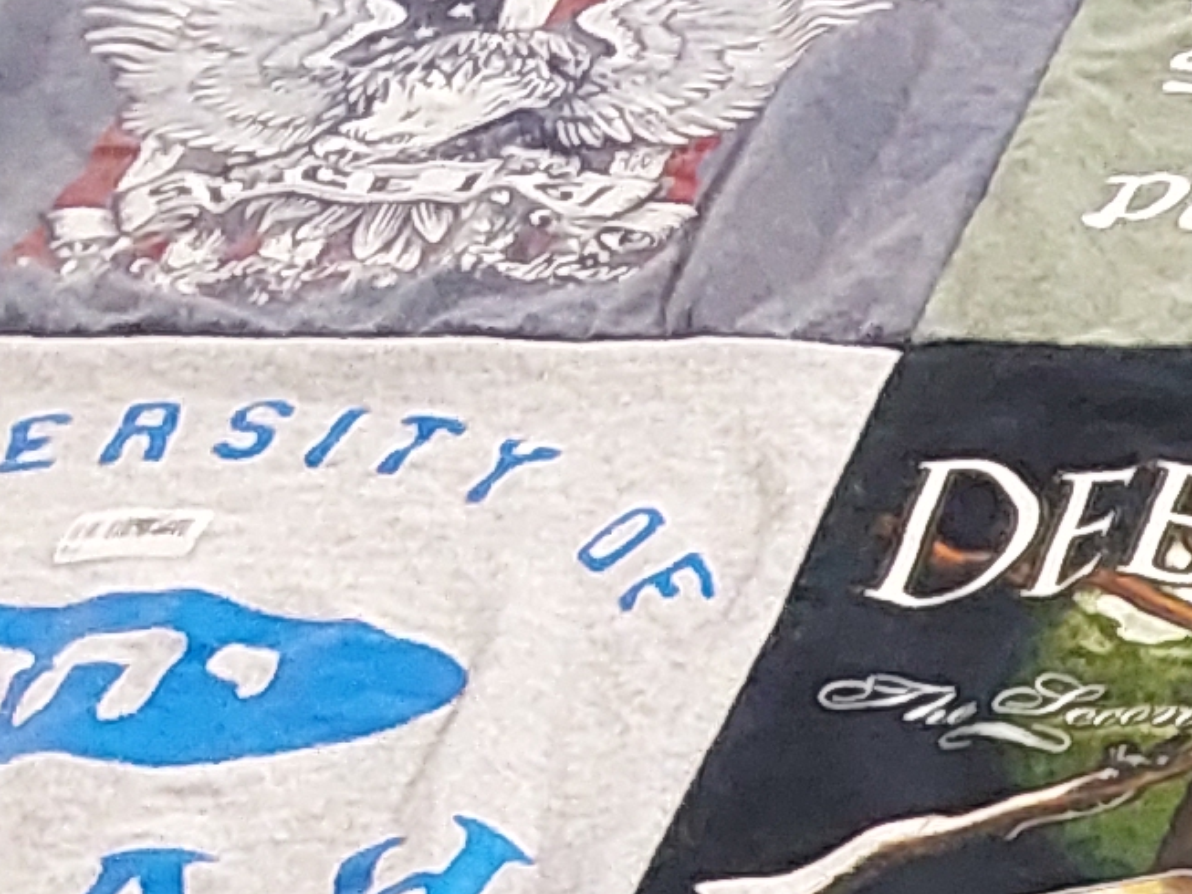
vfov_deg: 10.0
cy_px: 1651
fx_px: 4822
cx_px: 2382
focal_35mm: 140
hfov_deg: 12.4
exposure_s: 1/60
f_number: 1.9
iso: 250
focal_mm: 2.91
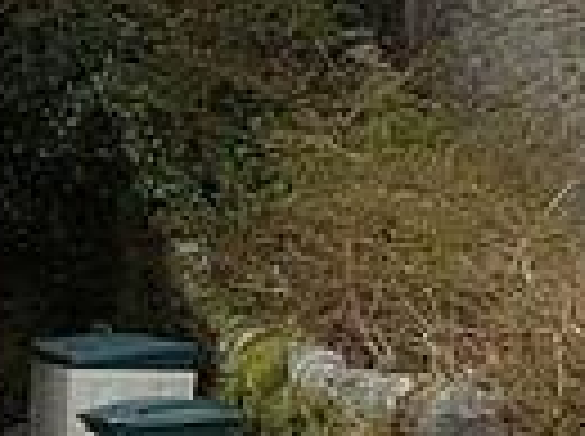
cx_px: -700
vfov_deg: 7.6
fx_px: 3256
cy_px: 447
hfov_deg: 9.4
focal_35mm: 193
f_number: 4
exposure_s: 1/160
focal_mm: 7.6
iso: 100
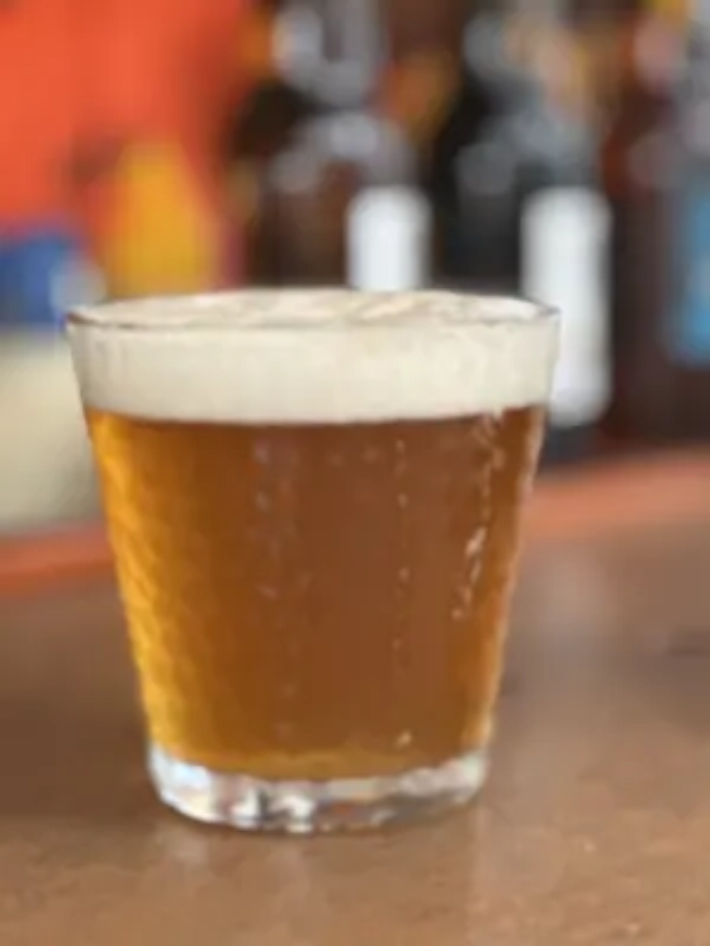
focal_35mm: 77
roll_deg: +0.9
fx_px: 2106
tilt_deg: -8.2
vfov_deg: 25.3
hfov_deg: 19.1
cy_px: 473
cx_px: 355
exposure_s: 1/84
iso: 250
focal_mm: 9
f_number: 2.8
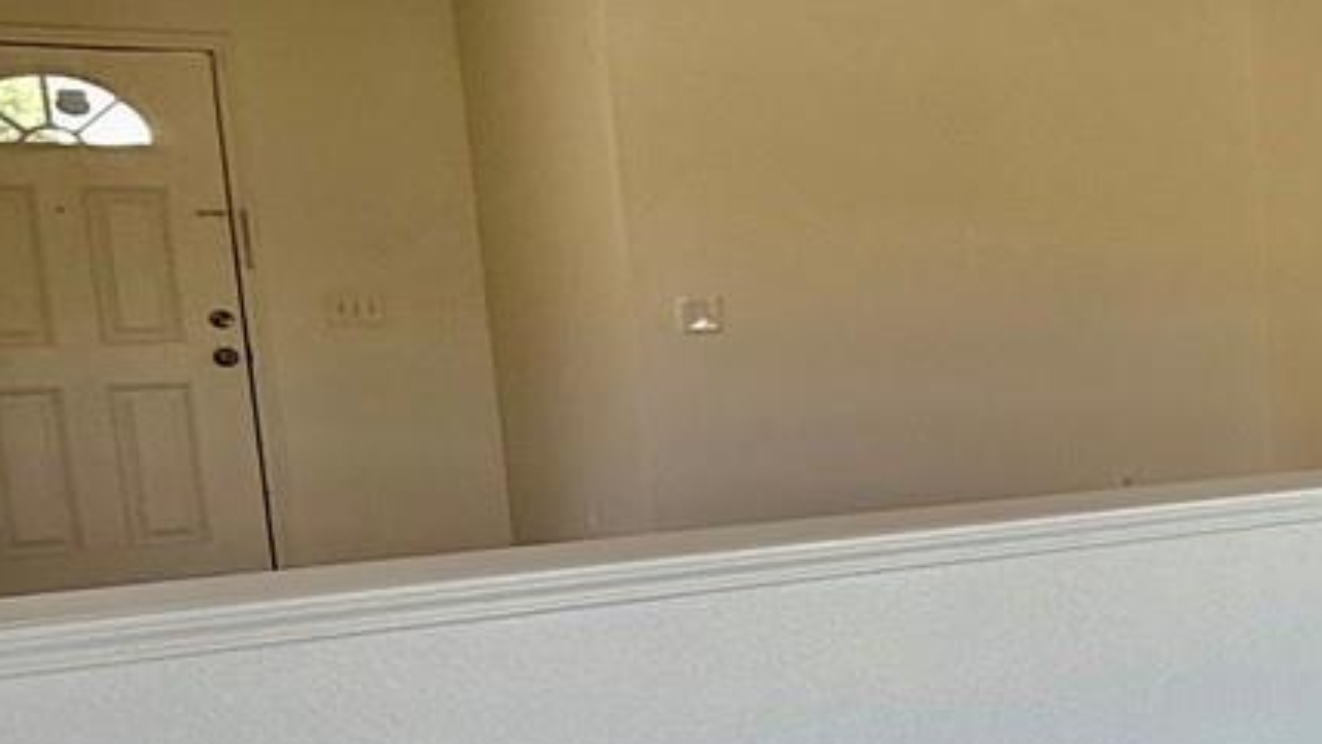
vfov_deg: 21.0
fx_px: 1999
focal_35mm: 57
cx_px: 1992
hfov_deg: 26.4
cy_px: 516
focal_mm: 2.22
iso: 50
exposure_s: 1/174
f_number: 2.2
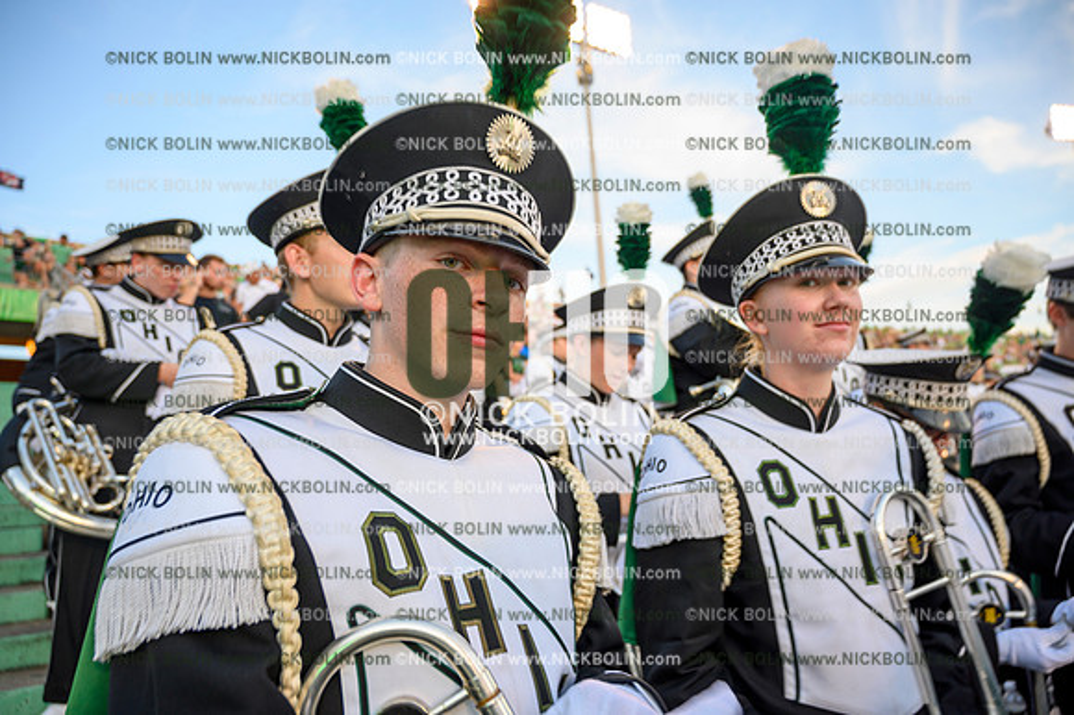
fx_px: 716
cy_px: 358
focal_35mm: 24
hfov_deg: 73.8
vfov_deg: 53.1
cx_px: 537
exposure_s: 1/50
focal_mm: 24
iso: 100
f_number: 4
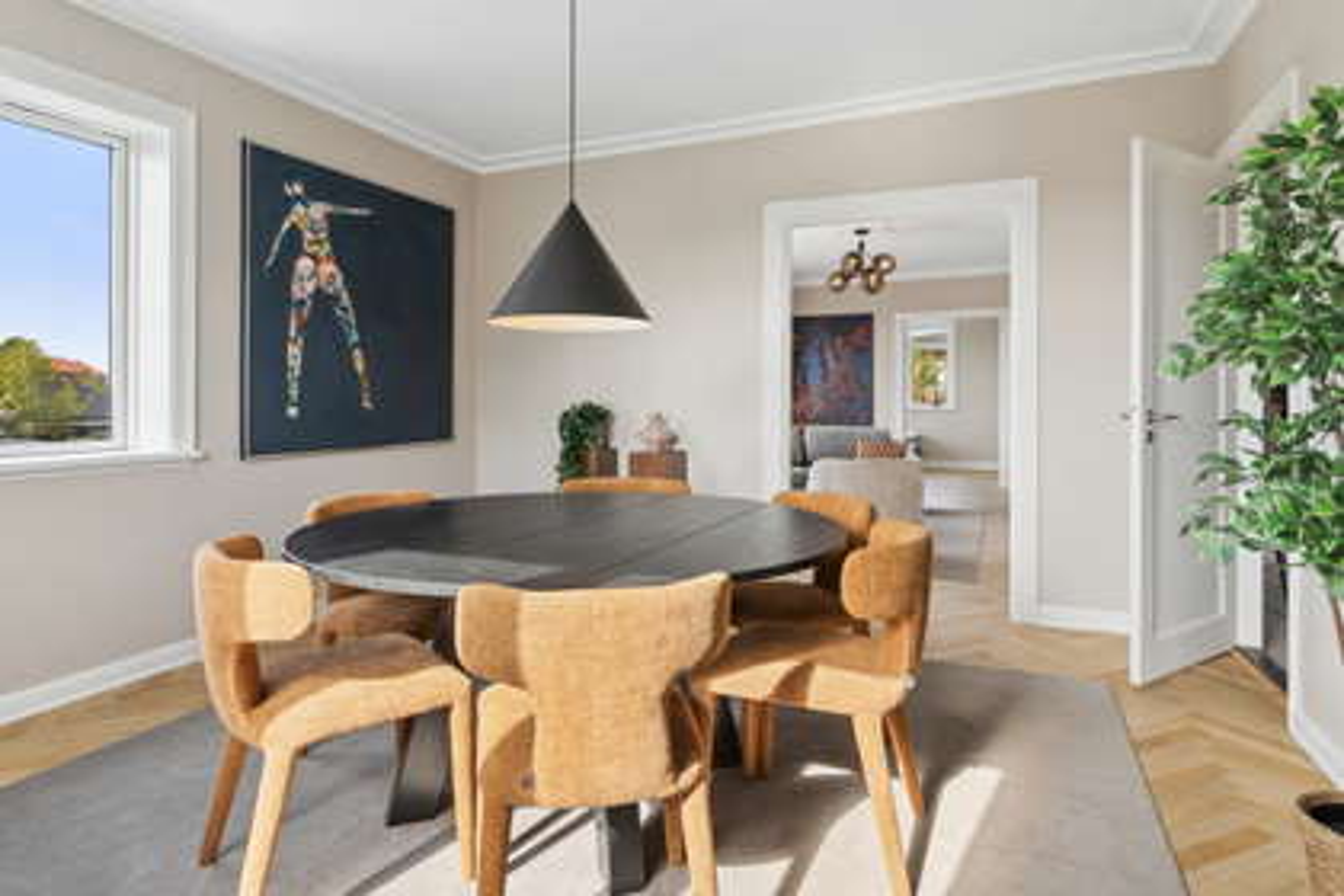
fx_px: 728
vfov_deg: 63.2
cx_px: 672
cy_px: 448
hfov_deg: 85.4
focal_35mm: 20
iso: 200
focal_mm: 13
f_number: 8
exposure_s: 1/60
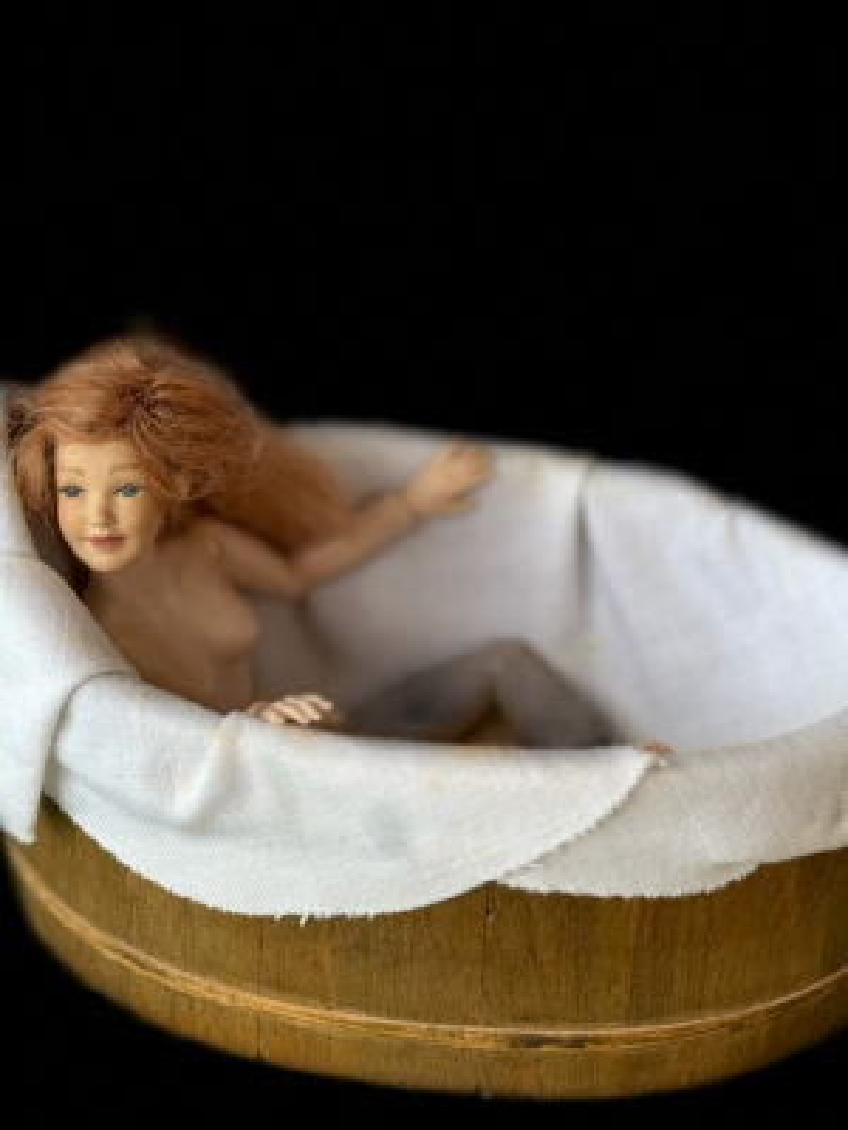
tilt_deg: -33.8
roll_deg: -2.7
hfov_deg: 30.3
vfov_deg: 39.7
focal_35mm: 48
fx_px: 1568
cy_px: 565
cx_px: 424
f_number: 1.78
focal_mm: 6.76
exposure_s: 1/217
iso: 50
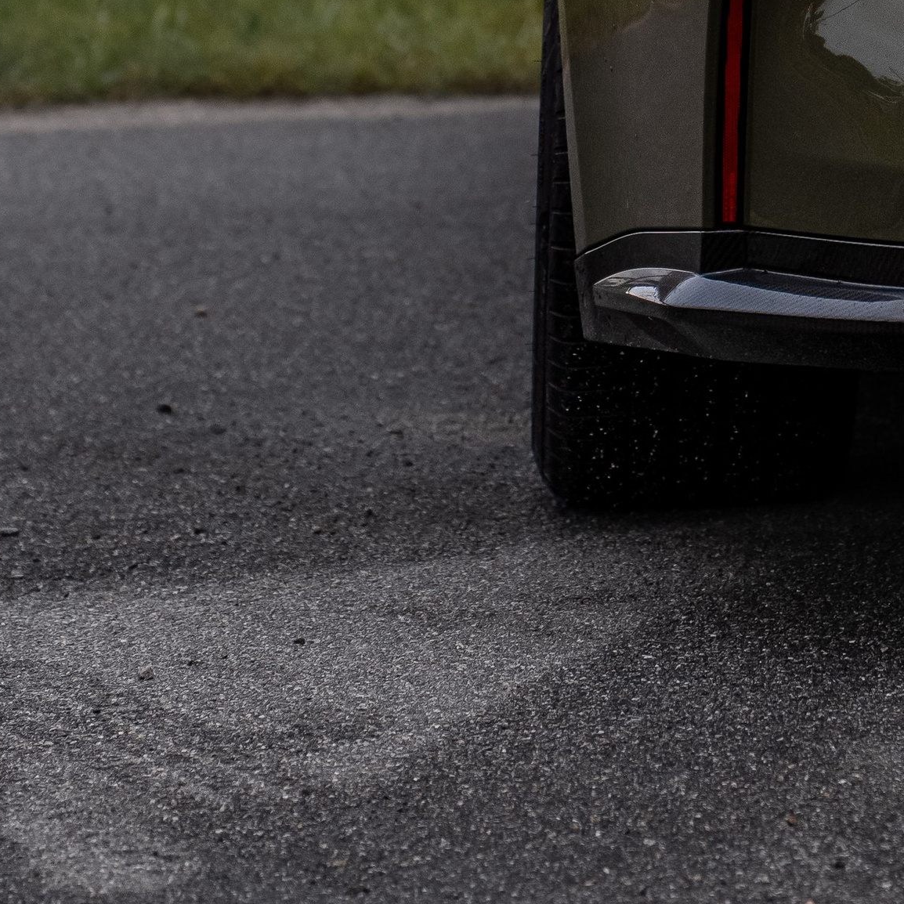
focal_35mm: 198
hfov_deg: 8.8
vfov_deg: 8.6
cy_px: -443
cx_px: 880
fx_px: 5850
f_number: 3.2
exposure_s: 1/100
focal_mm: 70
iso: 500
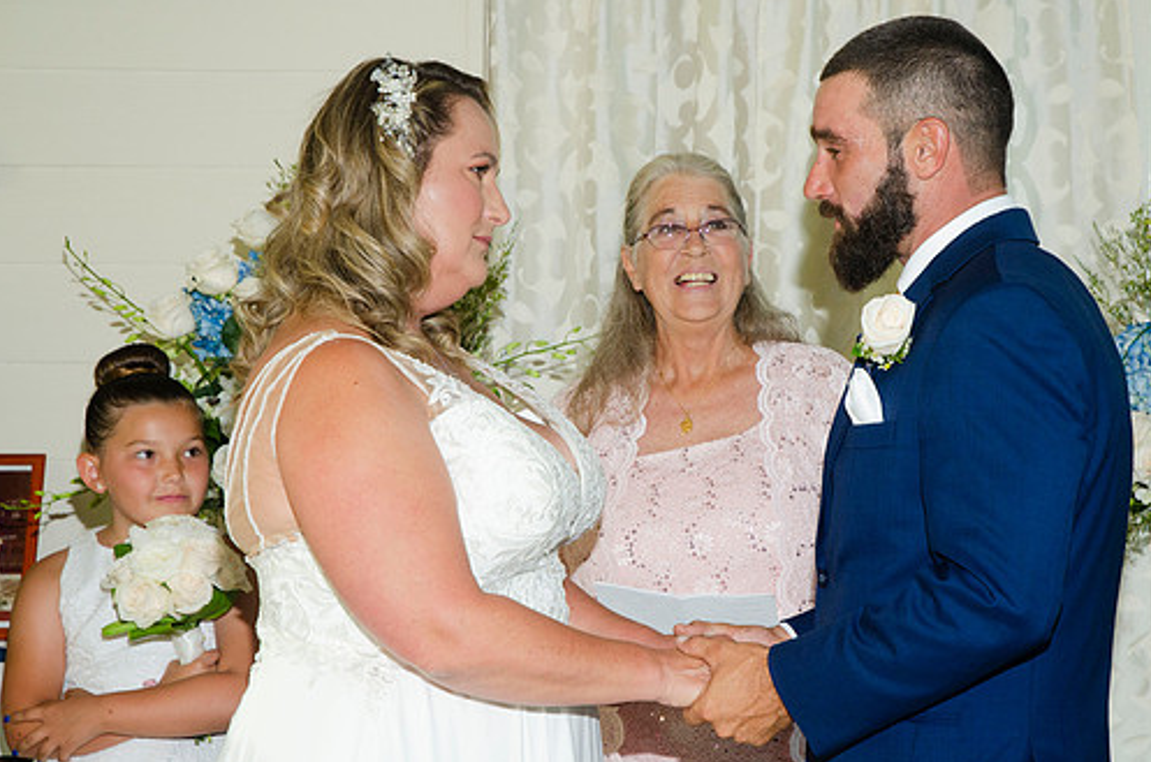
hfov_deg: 22.4
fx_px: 2903
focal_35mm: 91
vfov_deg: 15.0
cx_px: 660
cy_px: 366
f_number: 5.6
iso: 400
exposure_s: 1/125
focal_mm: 52
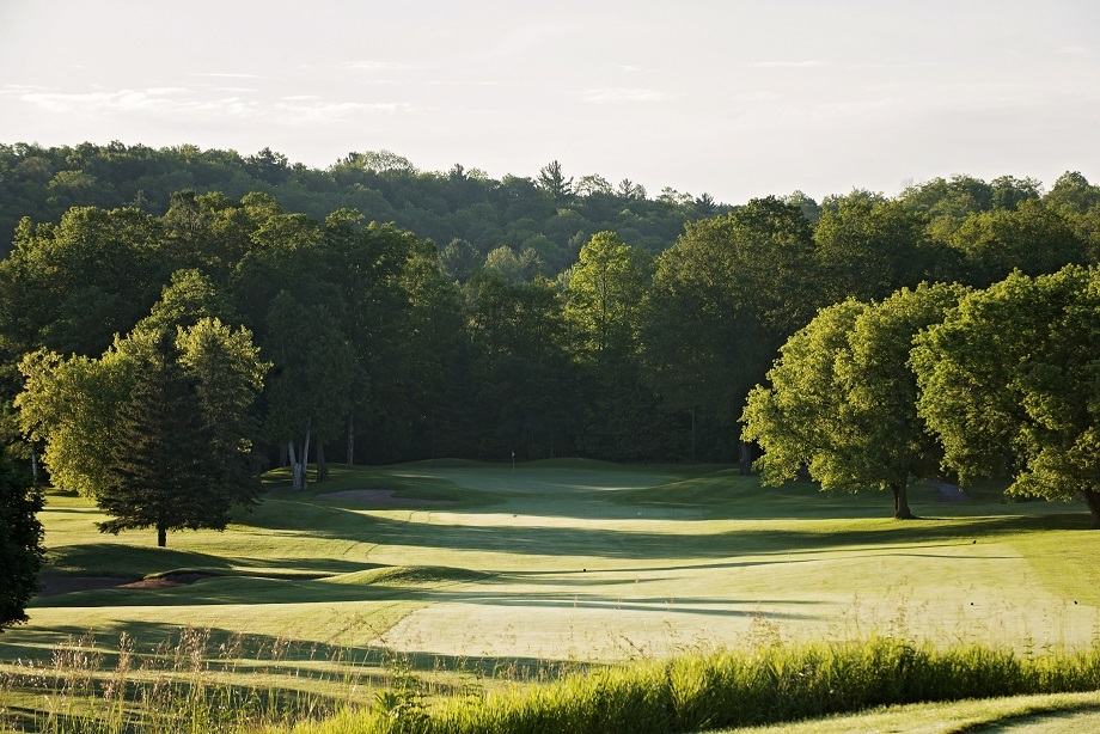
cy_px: 367
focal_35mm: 135
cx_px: 550
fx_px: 4126
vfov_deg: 10.2
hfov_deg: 15.2
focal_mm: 135
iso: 200
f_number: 11
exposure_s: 1/80
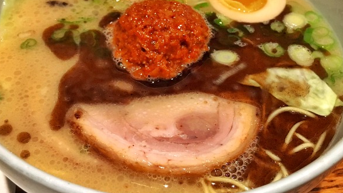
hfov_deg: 47.3
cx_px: 169
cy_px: 64
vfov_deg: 27.6
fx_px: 391
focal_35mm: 43
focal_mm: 4.15
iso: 200
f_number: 2.2
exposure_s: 1/30
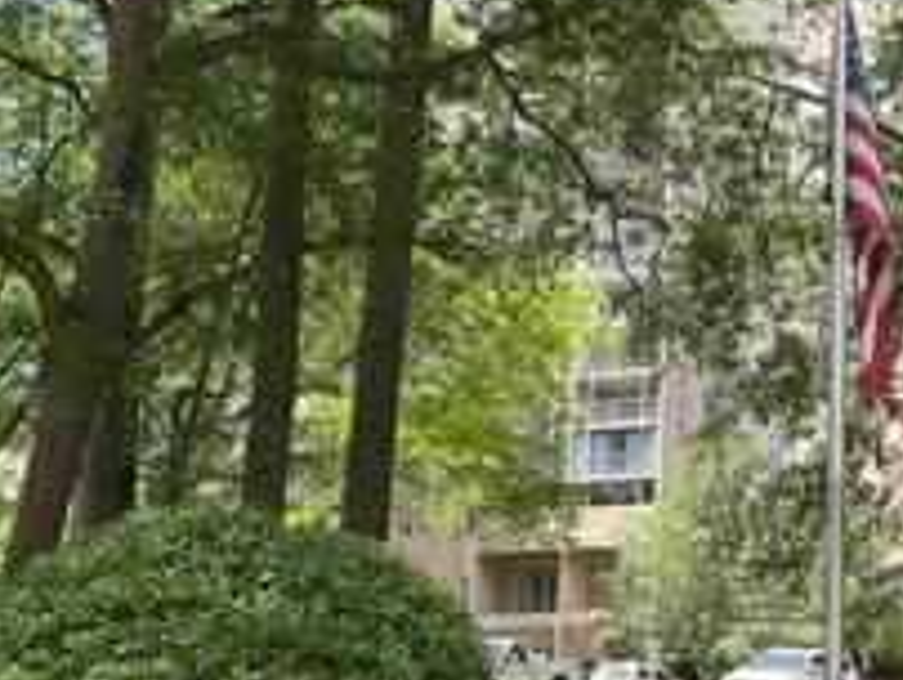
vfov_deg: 27.9
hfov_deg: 33.8
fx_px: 1358
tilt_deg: +13.9
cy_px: 468
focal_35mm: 52
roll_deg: +0.3
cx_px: 885
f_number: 1.6
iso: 50
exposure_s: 1/406
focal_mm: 5.1
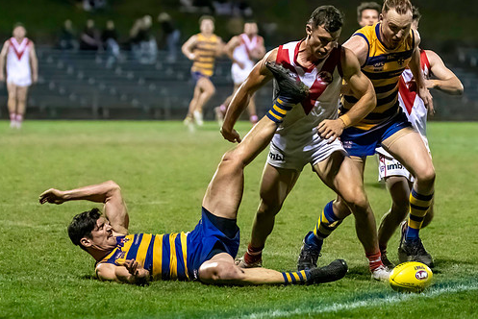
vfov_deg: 4.3
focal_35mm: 321
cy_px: 89
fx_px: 4264
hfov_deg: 6.4
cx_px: 255
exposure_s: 1/1250
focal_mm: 155
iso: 10000
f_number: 2.8
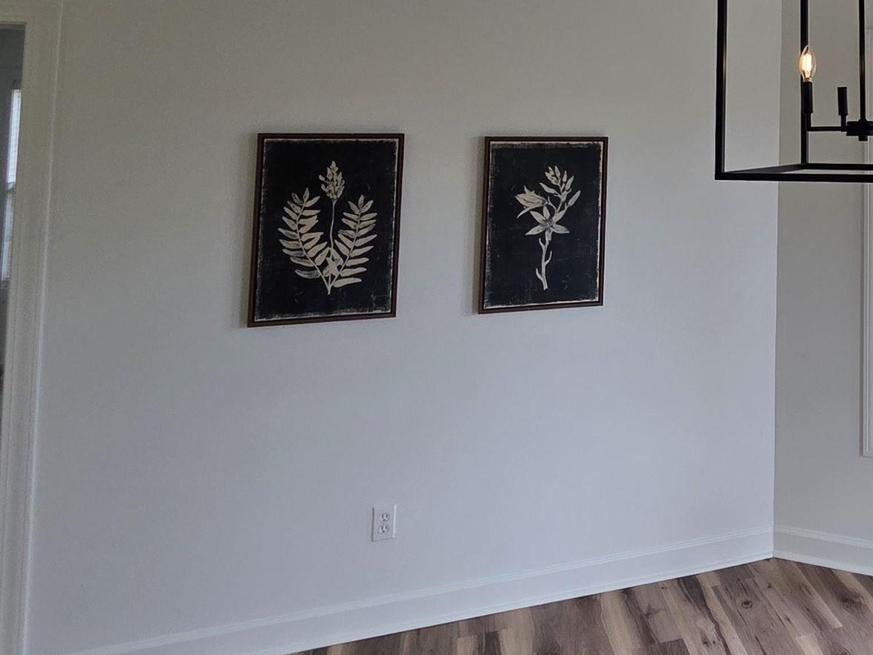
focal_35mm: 34
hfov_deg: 46.1
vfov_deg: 38.8
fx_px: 857
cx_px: 855
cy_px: 64
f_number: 1.9
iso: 100
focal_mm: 2.2
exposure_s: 1/120
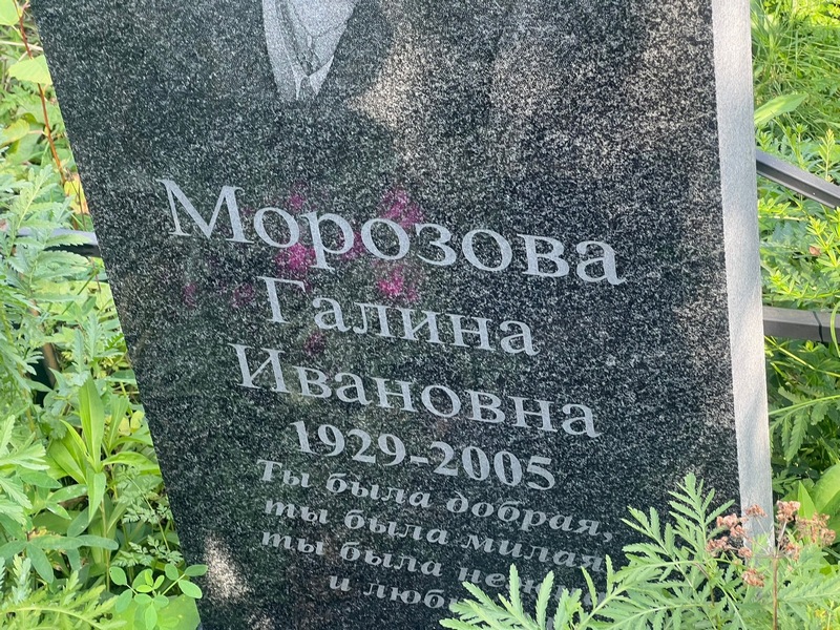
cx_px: 420
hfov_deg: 25.3
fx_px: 1869
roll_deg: +10.6
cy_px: 315
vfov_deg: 19.1
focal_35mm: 77
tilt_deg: -34.6
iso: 80
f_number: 2.8
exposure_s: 1/99
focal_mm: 9
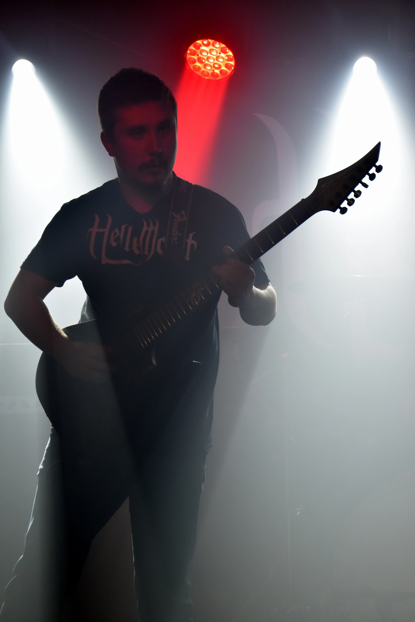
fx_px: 1349
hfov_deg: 17.5
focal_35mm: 78
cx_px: 208
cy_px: 311
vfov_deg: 26.0
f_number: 5
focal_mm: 52
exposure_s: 1/60
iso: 640
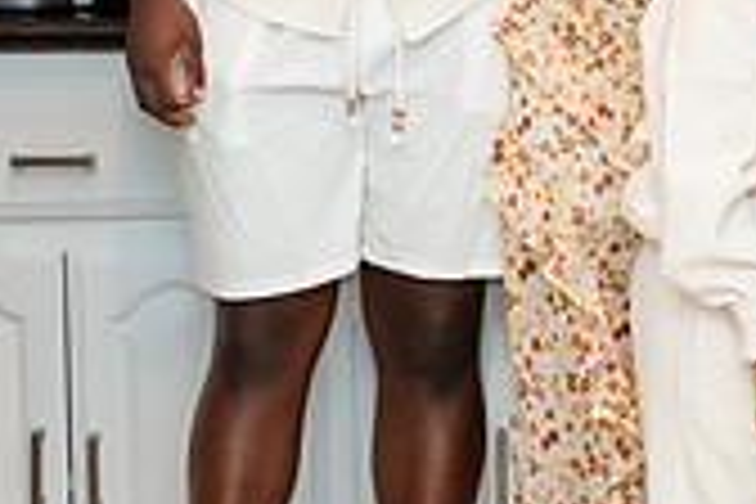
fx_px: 3402
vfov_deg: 8.5
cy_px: 88
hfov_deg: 12.4
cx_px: 934
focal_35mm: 162
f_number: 3.5
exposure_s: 1/250
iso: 800
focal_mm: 43
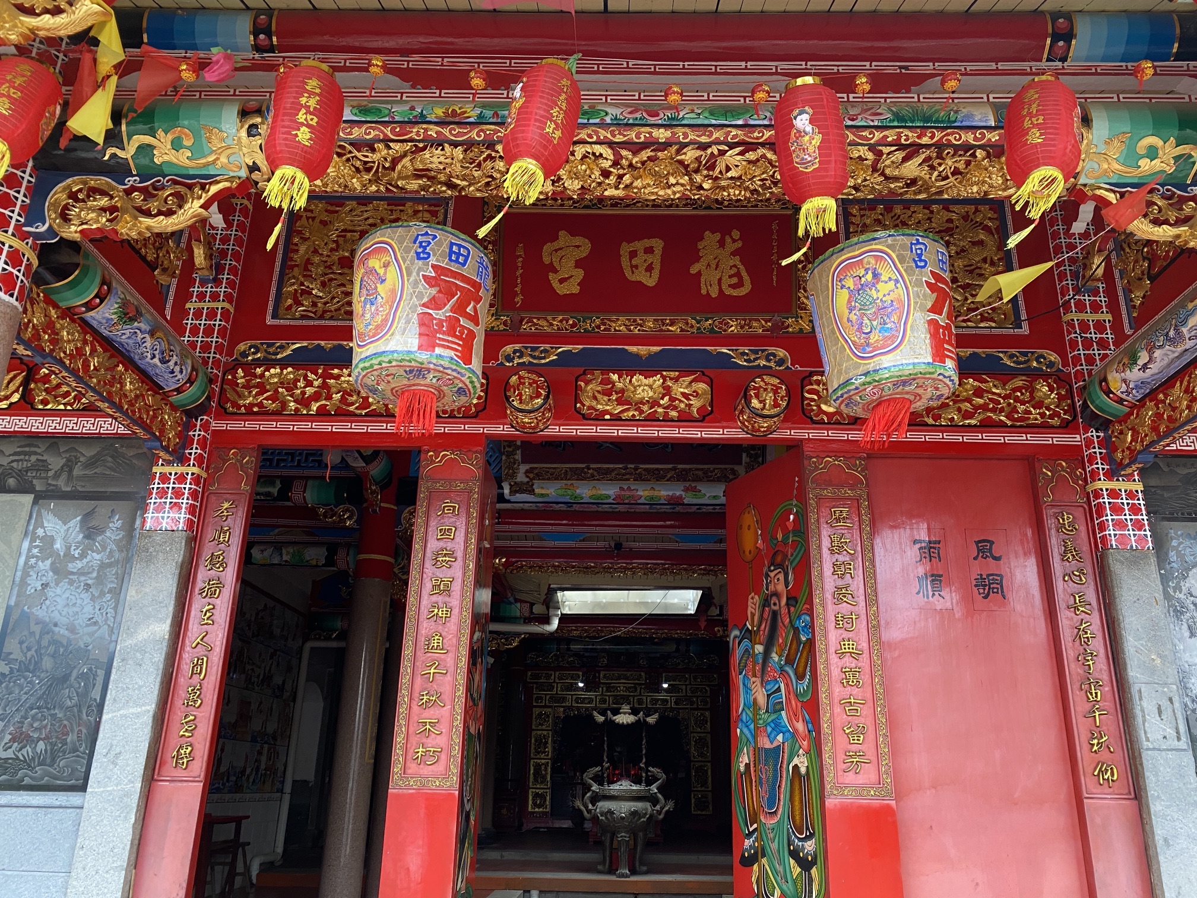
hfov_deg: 67.3
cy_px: 449
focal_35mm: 26
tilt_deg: +18.2
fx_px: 899
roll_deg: -0.4
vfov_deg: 53.1
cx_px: 598
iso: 125
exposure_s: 1/70
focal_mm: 4.25
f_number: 1.8
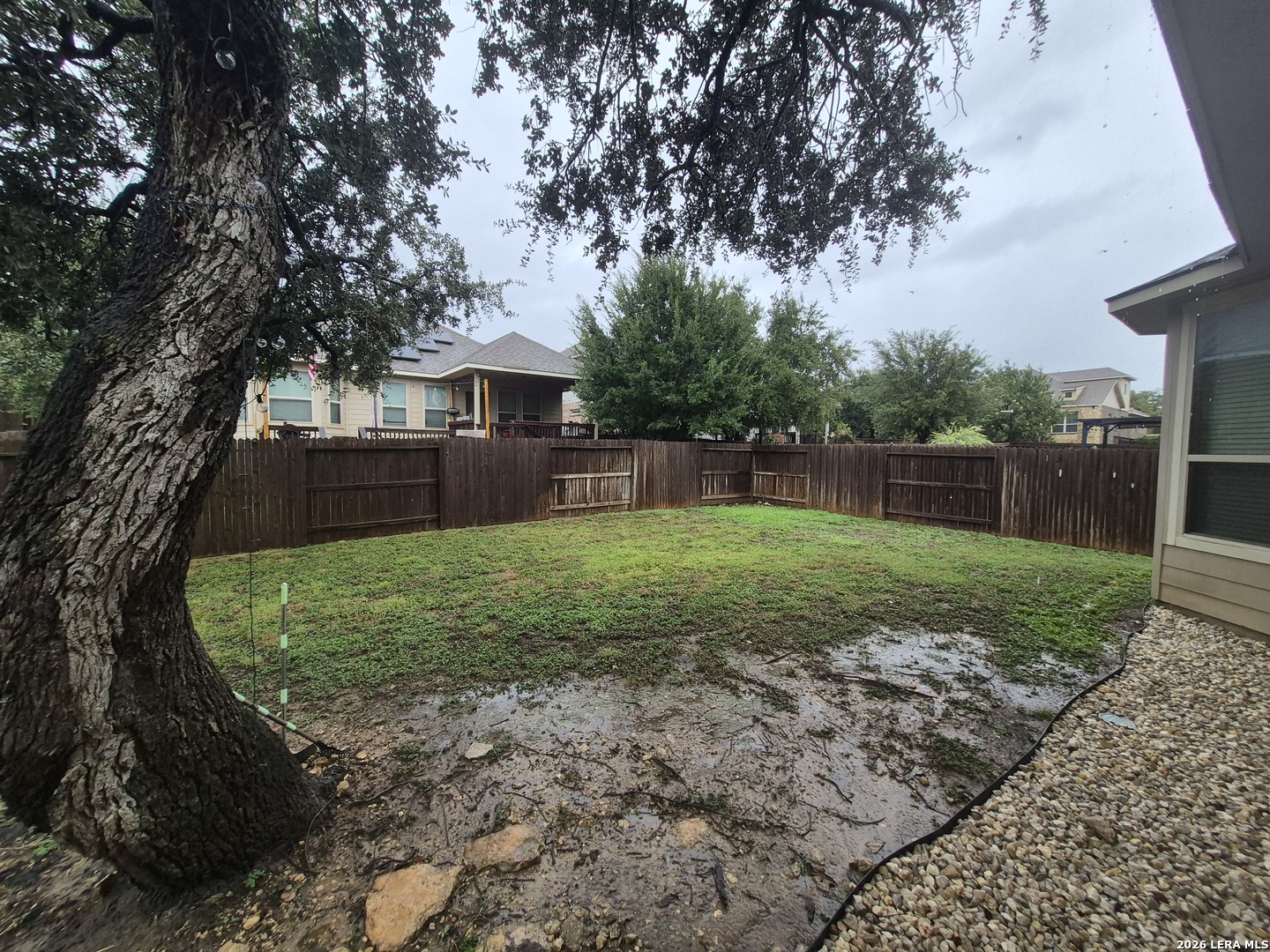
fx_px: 477
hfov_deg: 106.2
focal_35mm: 13
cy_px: 476
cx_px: 635
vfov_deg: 89.9
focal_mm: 1.74
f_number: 2.2
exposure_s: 1/340
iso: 40
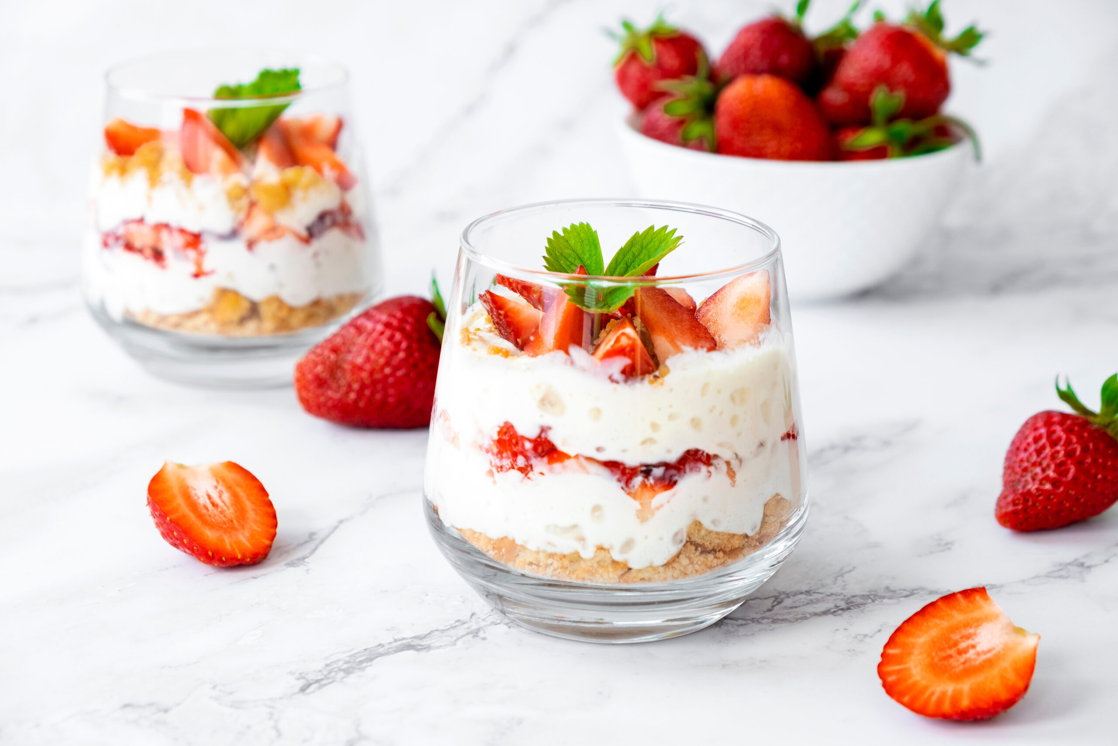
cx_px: 559
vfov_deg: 17.9
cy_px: 373
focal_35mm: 76
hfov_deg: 26.6
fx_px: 2360
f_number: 5.6
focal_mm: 50.5
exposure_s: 1/250
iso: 640
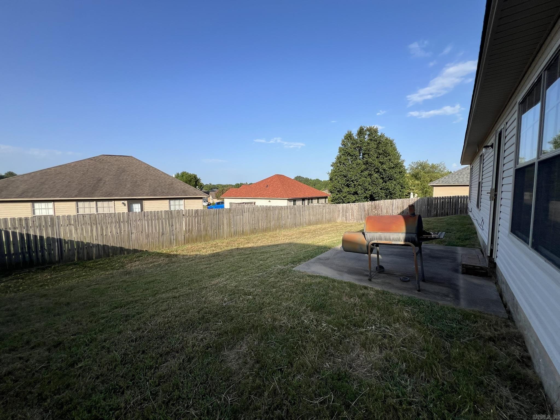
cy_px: 210
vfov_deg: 89.9
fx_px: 210
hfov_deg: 106.2
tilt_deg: -5.3
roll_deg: +1.1
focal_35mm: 13
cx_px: 280
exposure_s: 1/1119
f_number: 1.8
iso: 32
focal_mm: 1.57
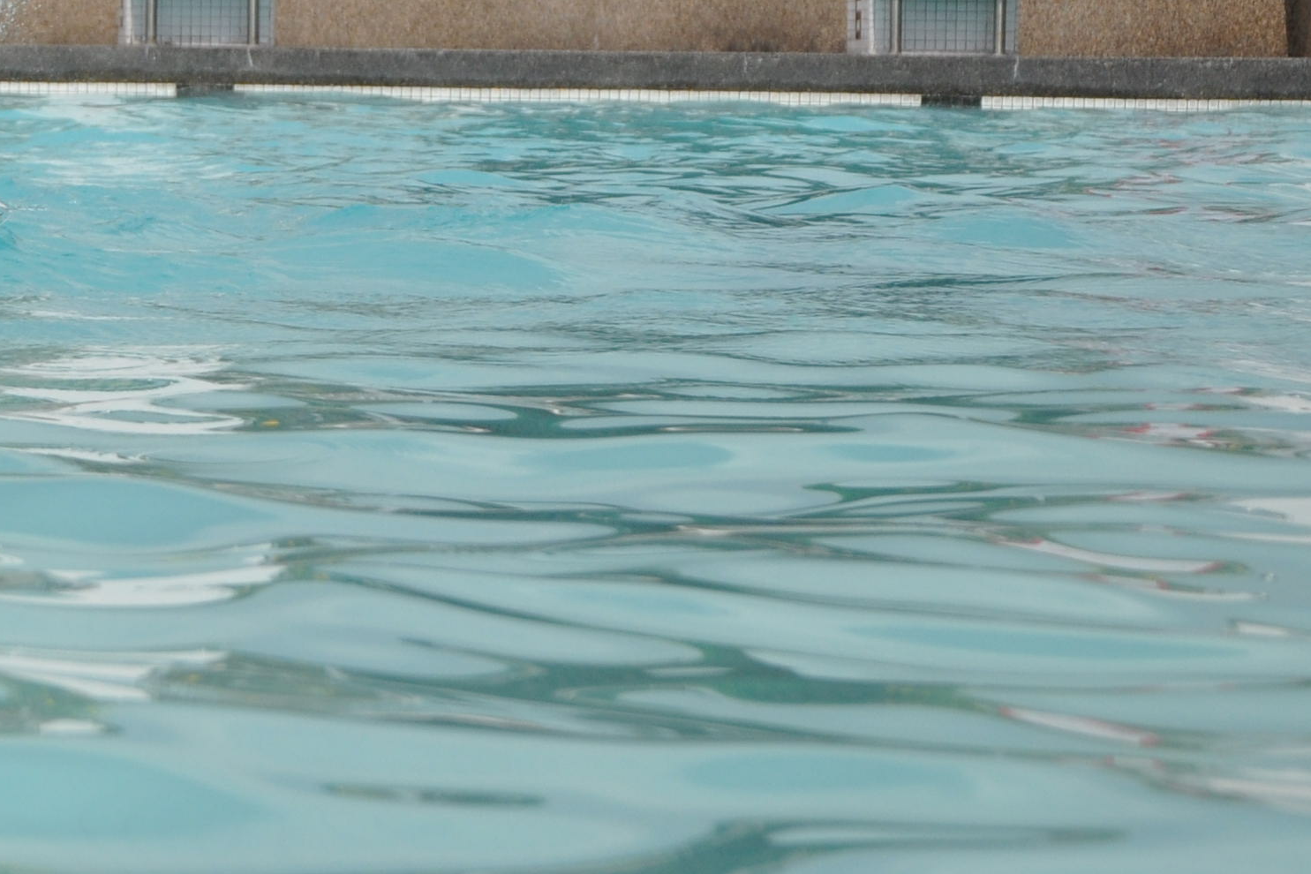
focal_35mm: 251
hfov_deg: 8.1
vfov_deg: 5.5
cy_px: 98
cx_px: -560
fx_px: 9140
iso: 400
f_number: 7.1
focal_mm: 58
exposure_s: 1/1600
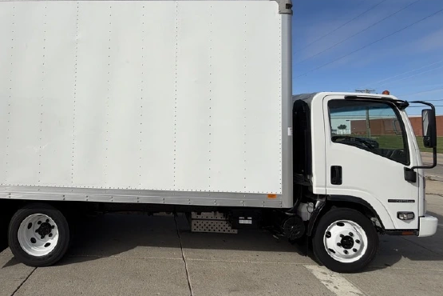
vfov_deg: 58.9
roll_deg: +0.8
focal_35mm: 21
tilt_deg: +3.4
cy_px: 116
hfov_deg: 78.5
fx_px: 258
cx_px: 147
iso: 20
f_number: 2.2
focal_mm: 2.22
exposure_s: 1/2237
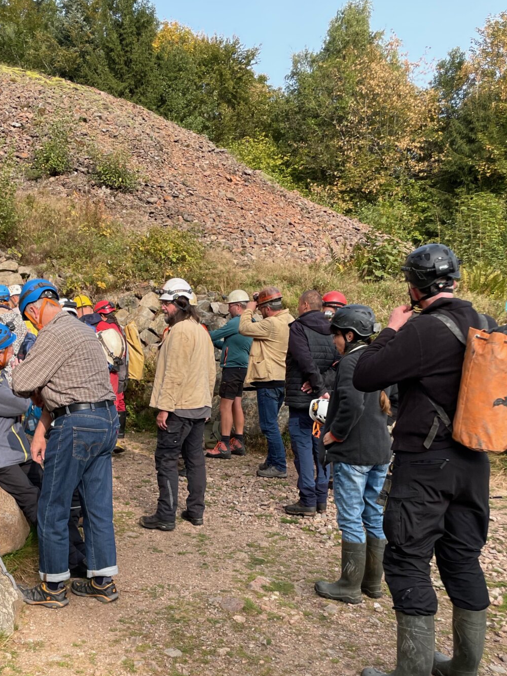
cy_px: 440
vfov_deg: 47.2
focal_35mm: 39
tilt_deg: -4.6
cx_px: 198
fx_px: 761
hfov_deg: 36.7
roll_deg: +0.7
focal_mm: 4.2
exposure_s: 1/1147
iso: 32
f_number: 1.6
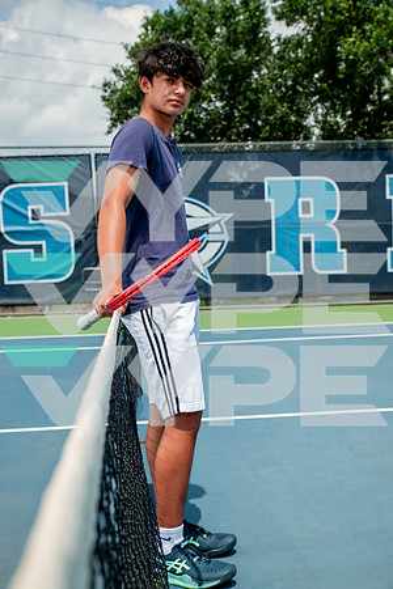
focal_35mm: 48
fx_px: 786
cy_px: 294
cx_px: 196
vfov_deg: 41.1
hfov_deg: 28.1
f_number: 7.1
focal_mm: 48
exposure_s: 1/400
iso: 125
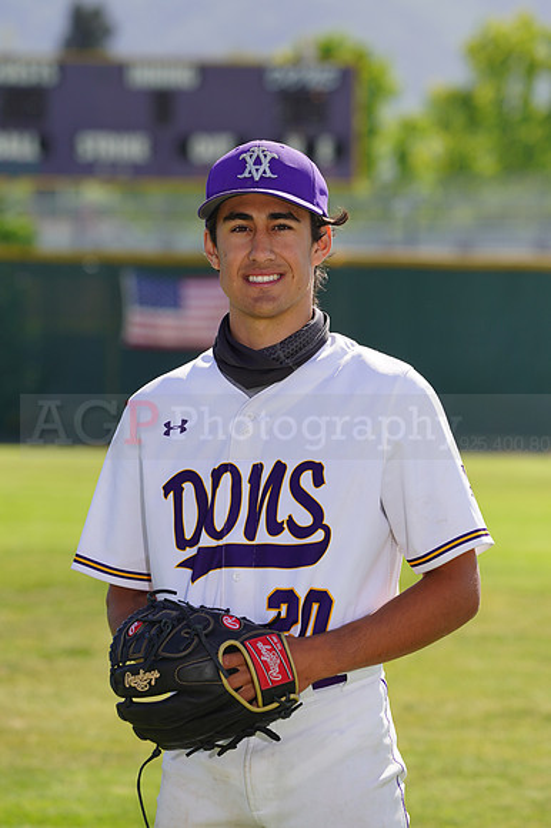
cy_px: 414
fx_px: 5470
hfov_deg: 5.8
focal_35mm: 238
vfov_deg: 8.7
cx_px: 276
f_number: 8
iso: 100
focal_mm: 238
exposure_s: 1/250
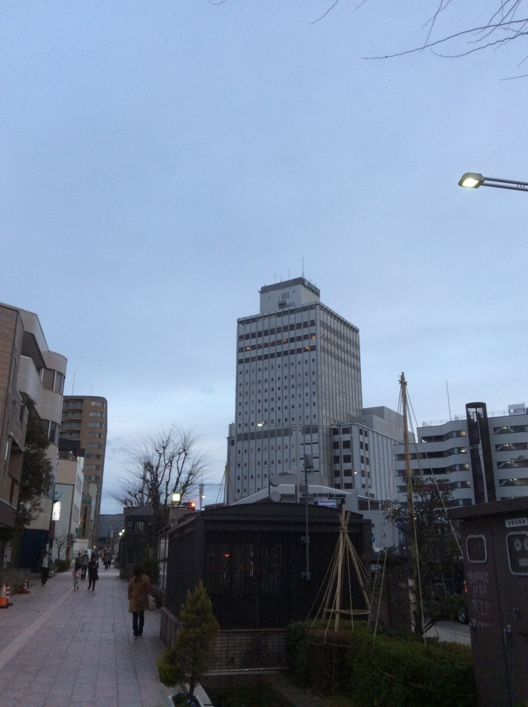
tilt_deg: +17.6
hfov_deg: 44.1
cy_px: 354
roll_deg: -0.8
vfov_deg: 56.9
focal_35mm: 32
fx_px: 652
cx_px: 264
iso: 64
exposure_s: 1/120
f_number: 2.4
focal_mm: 3.3
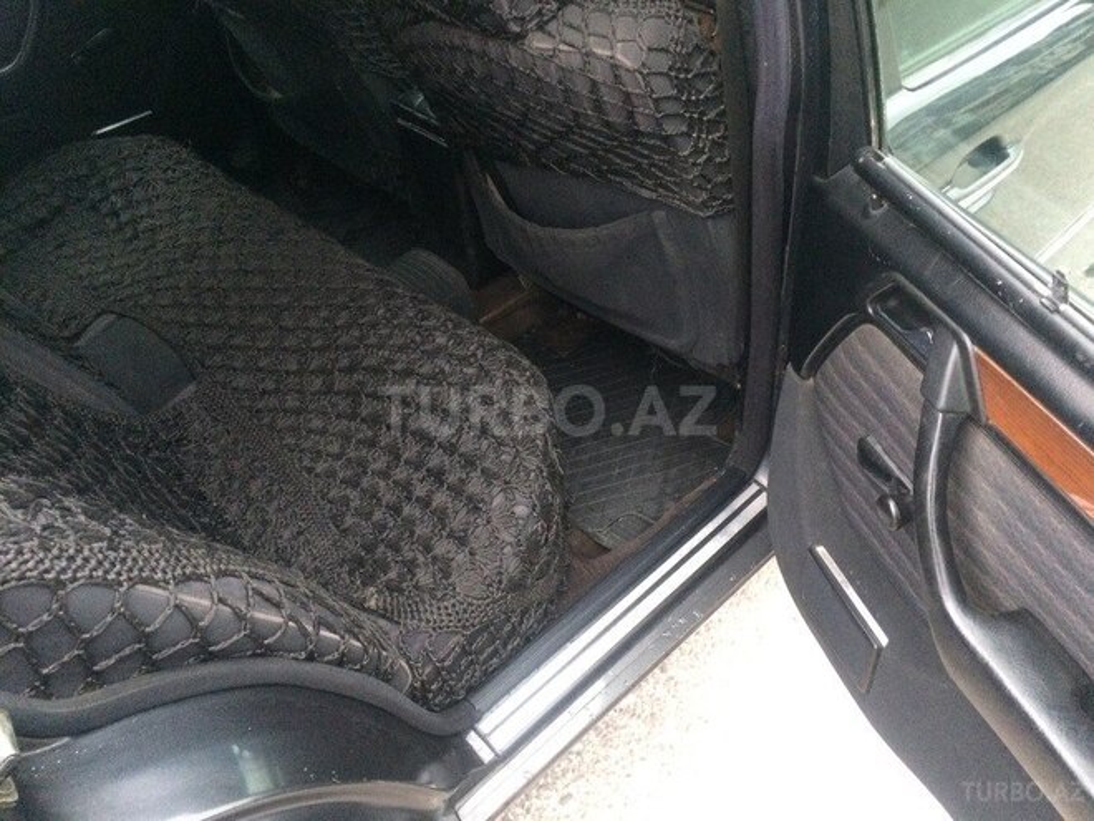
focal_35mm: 29
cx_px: 547
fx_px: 917
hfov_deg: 61.7
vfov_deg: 48.2
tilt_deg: -43.1
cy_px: 410
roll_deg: +4.5
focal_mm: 4.15
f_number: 2.2
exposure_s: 1/25
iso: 320
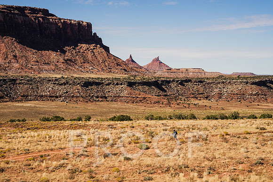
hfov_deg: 27.8
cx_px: 139
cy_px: 91
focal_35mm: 73
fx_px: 551
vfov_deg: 18.8
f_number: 7.1
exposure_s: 1/640
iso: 160
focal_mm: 70
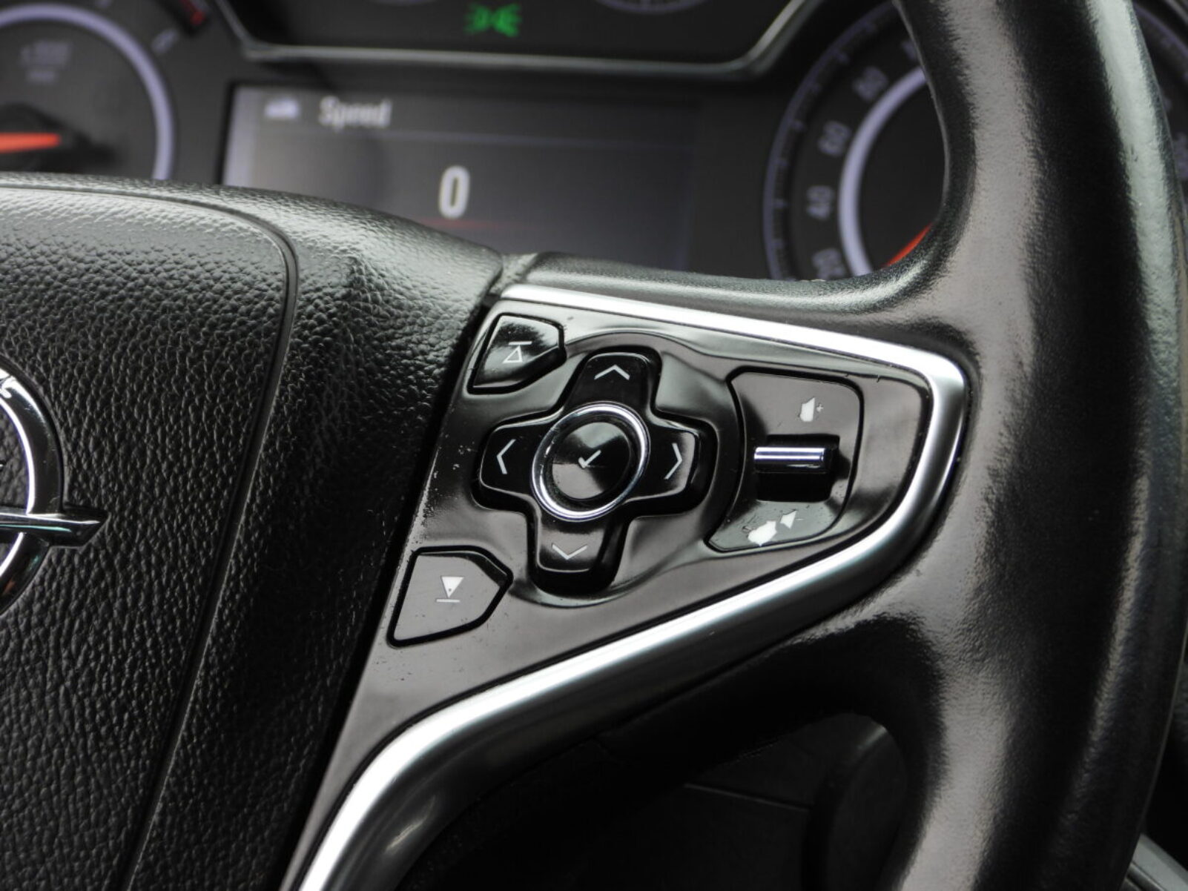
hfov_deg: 12.7
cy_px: 446
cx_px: 594
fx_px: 5320
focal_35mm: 155
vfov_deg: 9.6
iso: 140
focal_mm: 27.9
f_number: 4
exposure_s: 1/60
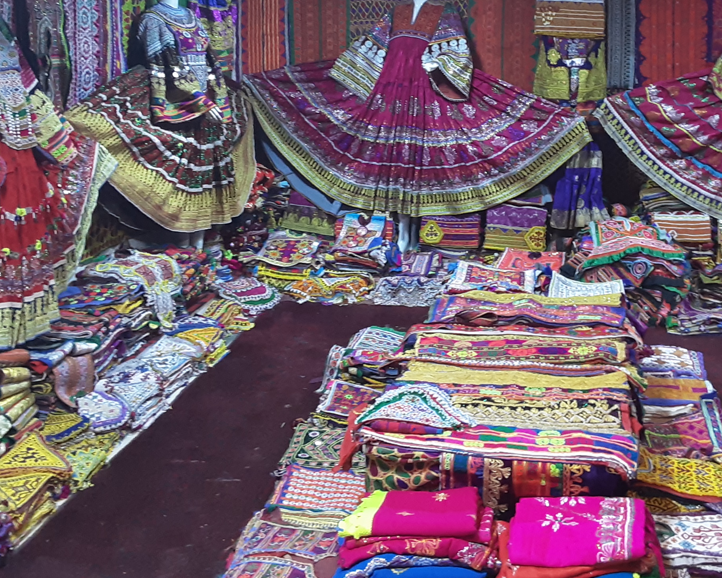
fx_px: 1047
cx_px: 473
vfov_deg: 30.2
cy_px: 135
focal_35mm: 49
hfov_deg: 37.7
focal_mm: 2.9
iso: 160
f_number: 1.9
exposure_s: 1/33
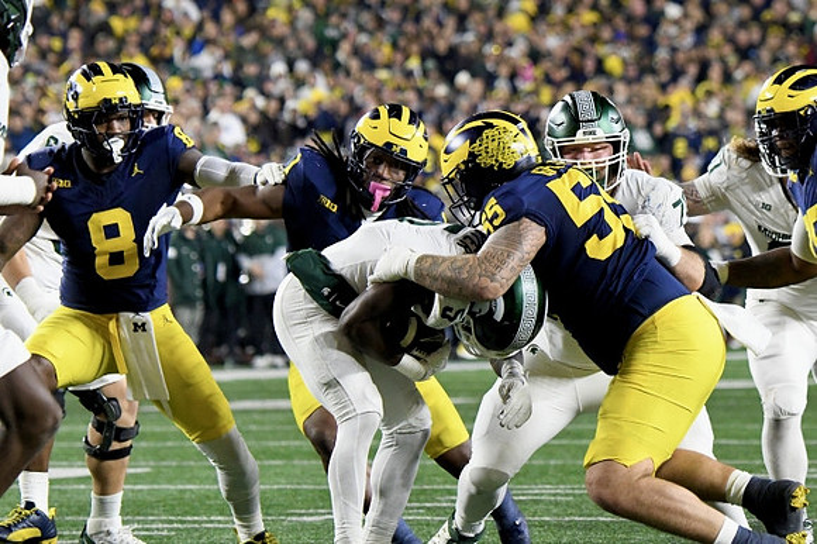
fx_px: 7144
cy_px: 272
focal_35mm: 315
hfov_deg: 6.5
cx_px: 408
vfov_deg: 4.4
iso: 6400
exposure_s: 1/800
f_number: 5.3
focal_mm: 210
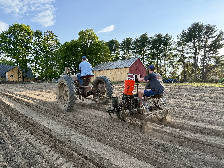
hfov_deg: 71.6
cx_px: 112
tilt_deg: +2.8
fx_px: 155
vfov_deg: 56.8
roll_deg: -1.6
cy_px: 84
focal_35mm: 24
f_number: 1.78
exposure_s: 1/1901
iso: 100
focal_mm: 6.76
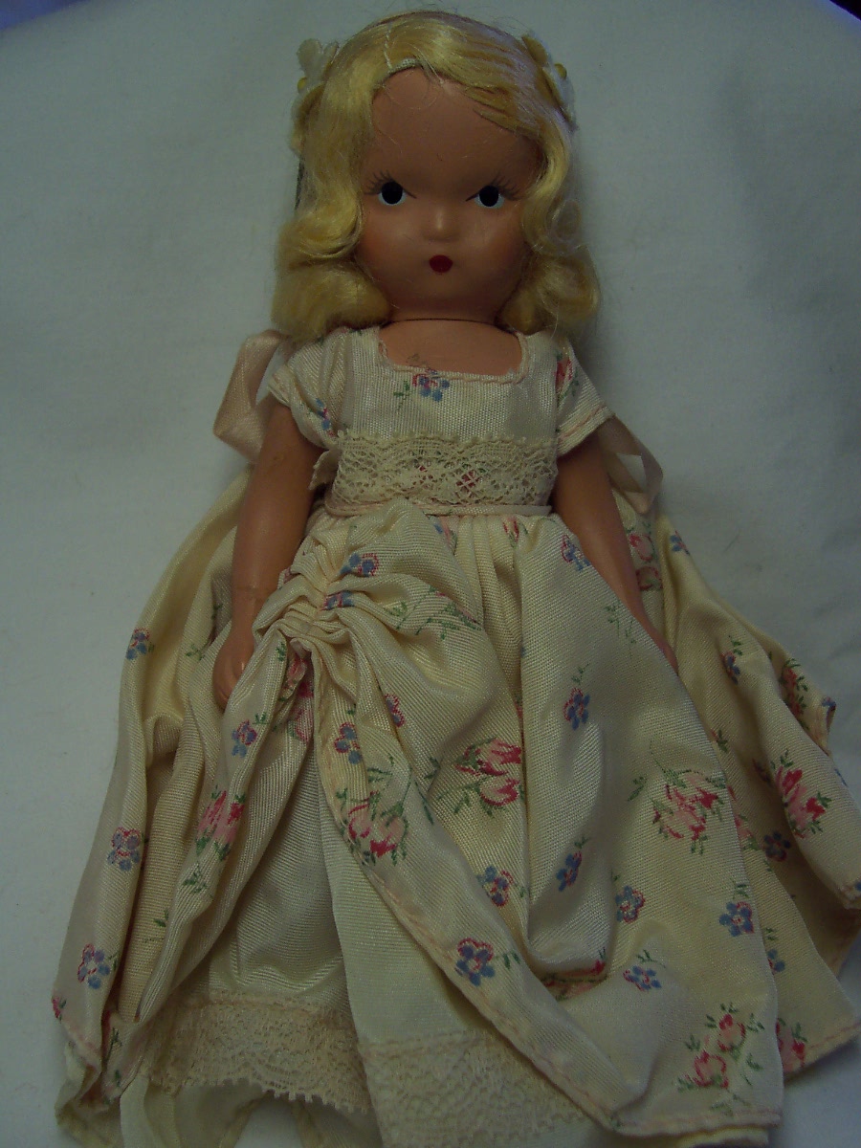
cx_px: 430
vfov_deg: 50.1
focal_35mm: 37
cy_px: 574
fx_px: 1227
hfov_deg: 38.7
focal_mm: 5.6
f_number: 2.8
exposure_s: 1/250
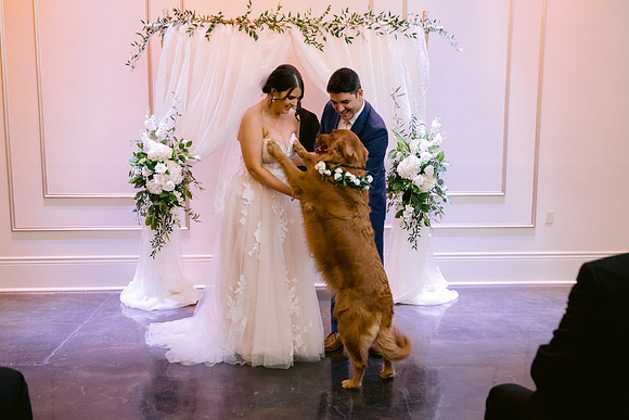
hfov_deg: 49.0
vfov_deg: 33.8
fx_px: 690
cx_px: 302
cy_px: 237
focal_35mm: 39
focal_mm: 35
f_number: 2.8
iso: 1600
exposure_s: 1/125
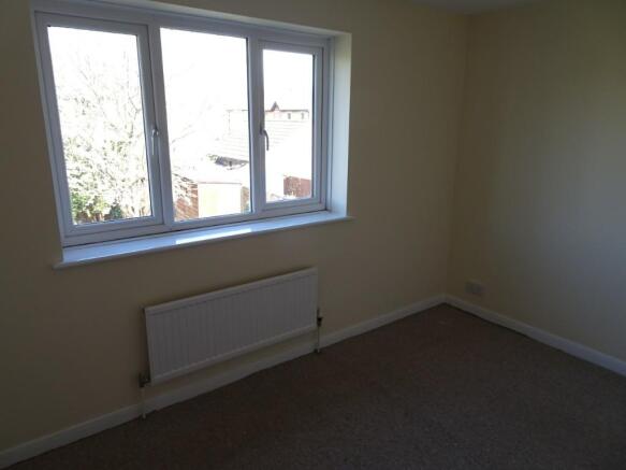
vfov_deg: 56.8
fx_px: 434
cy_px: 235
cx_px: 313
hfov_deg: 71.6
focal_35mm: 24
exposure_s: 1/40
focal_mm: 4.1
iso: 80
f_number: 3.5
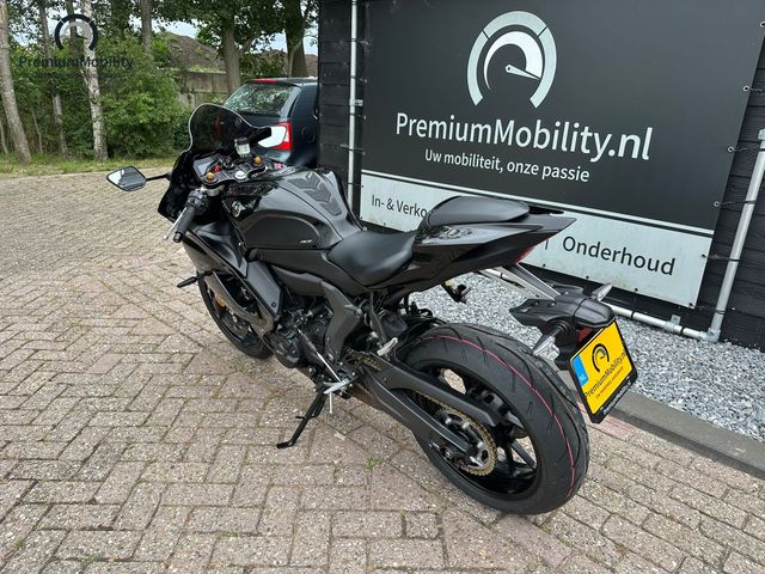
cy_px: 287
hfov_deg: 71.6
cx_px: 382
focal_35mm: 24
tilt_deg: -19.7
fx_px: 530
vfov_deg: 56.8
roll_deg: -3.8
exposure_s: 1/918
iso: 80
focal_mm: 6.86
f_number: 1.78
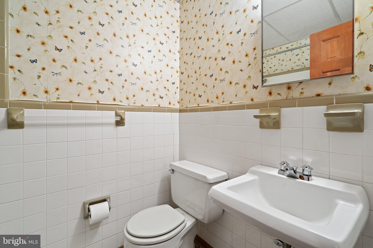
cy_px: 124
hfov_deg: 96.7
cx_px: 186
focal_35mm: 16
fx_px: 166
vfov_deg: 73.7
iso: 400
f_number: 8
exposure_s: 1/5
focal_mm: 16
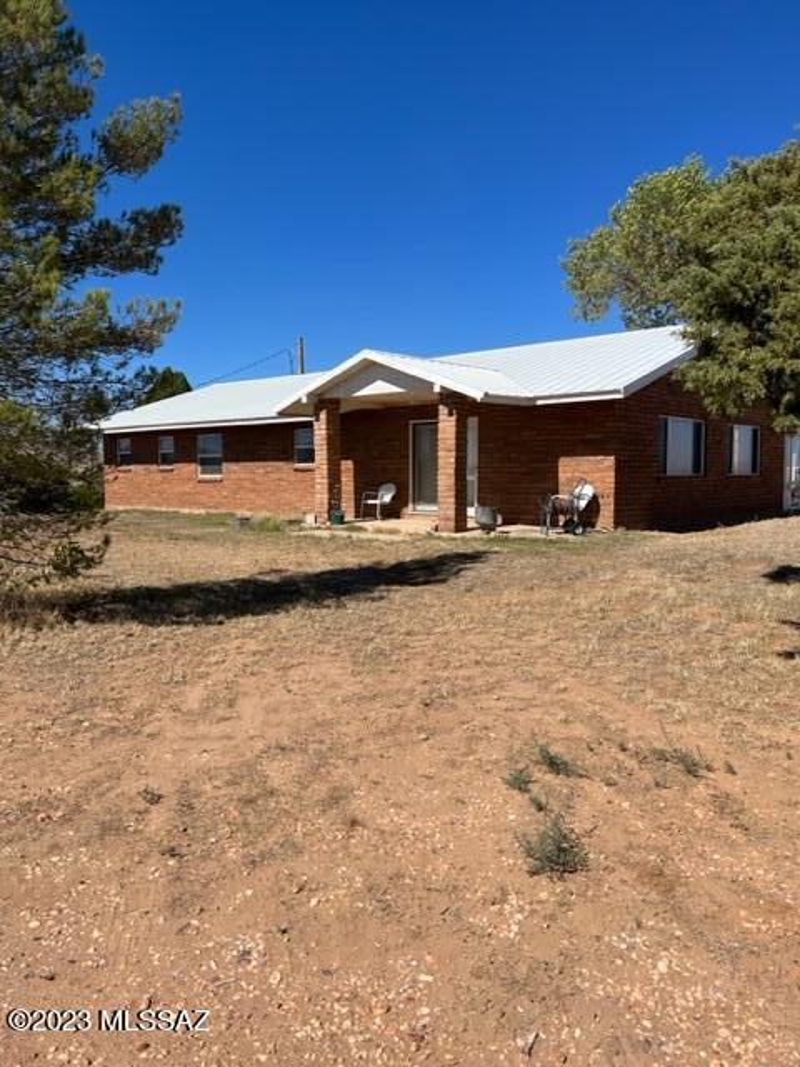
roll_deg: -1.4
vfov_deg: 67.3
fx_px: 801
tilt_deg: -3.6
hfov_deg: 53.1
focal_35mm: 26
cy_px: 534
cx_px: 400
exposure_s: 1/6211
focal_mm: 5.7
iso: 50
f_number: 1.5
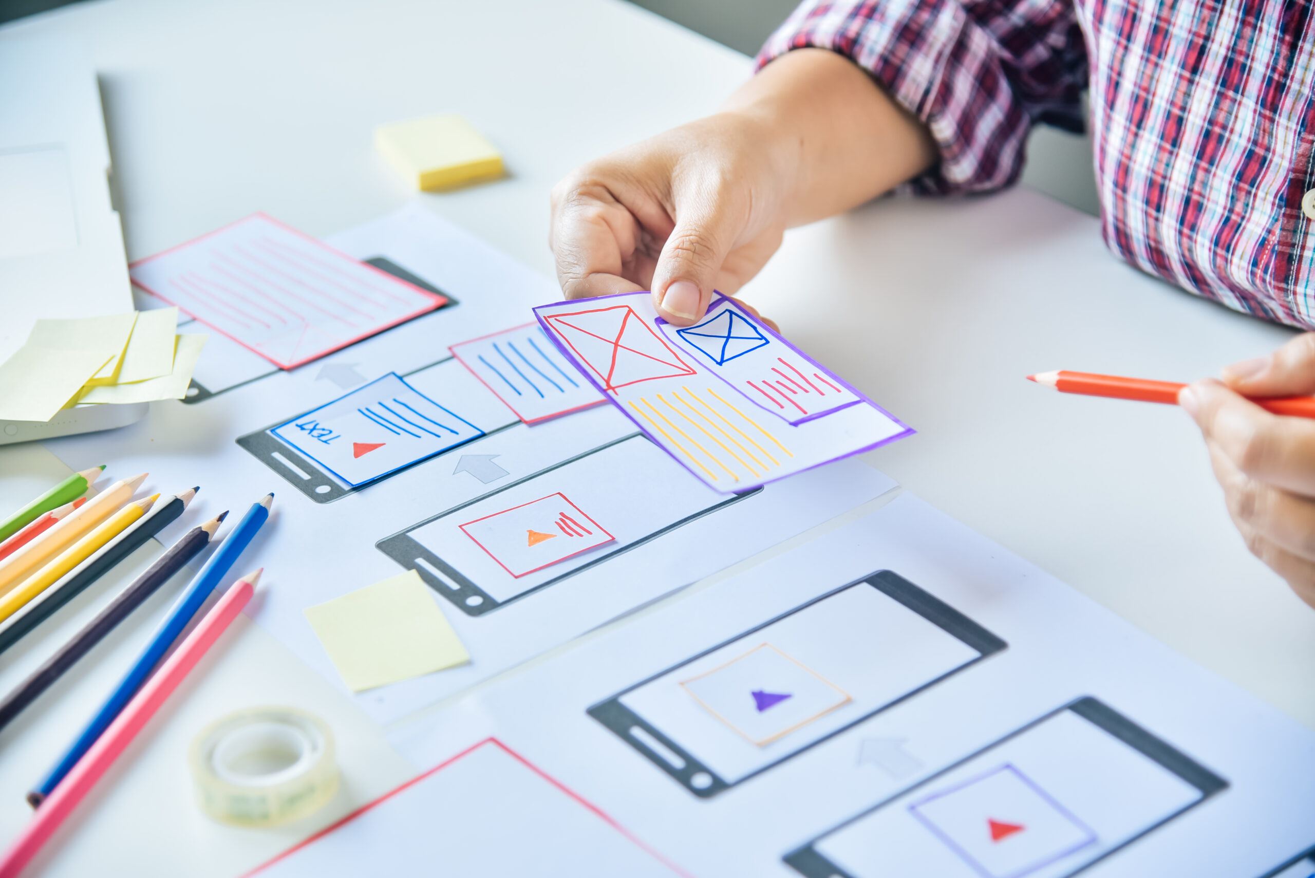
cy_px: 439
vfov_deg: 18.2
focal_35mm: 75
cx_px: 658
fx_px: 2741
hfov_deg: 27.0
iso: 100
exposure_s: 1/50
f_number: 4
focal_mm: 75
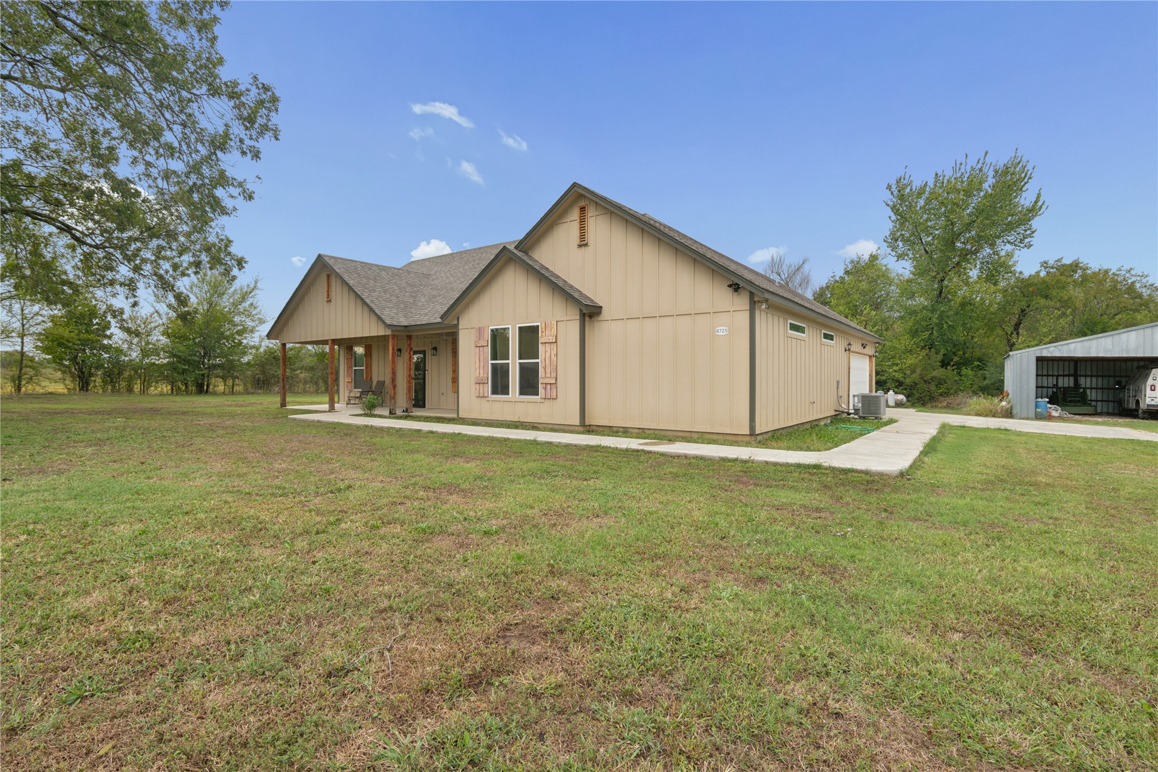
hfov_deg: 96.7
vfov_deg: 73.7
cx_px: 579
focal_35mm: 16
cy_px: 386
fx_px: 515
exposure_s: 1/200
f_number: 7.1
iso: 640
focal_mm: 16
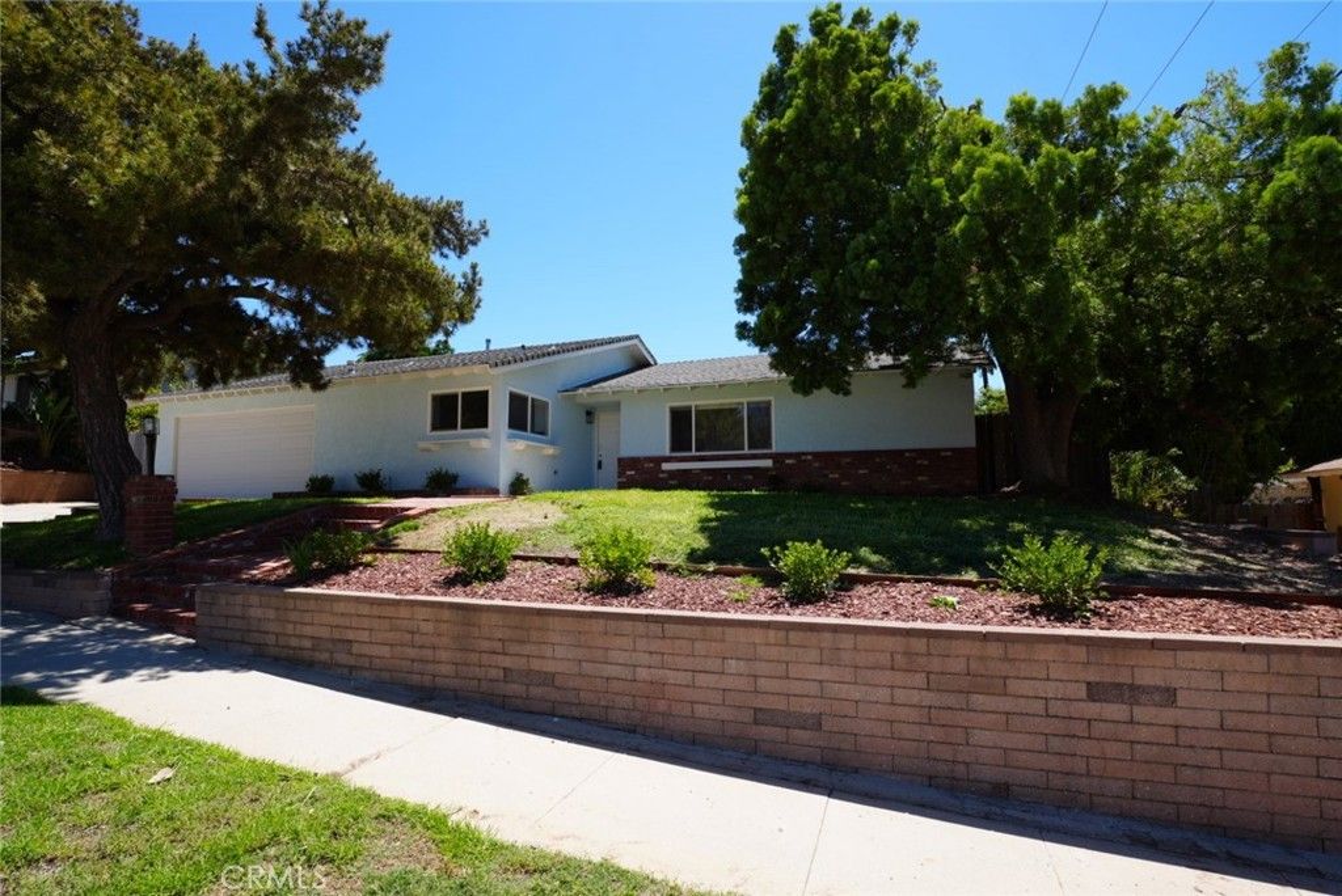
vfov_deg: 72.1
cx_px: 671
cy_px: 448
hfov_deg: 94.9
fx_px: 615
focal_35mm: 16
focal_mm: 11
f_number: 9
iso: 100
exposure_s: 1/125
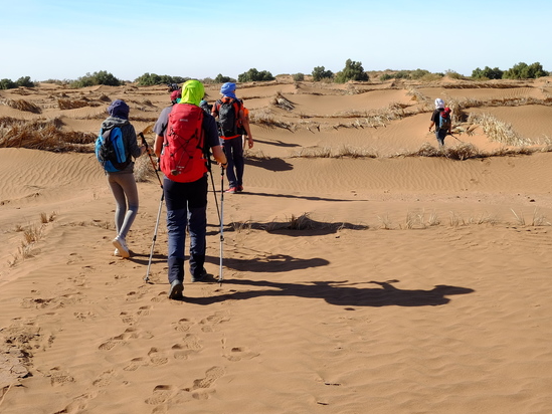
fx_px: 782
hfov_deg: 38.9
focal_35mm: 49
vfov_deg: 29.6
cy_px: 164
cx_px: 267
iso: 200
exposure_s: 1/210
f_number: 8
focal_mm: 23
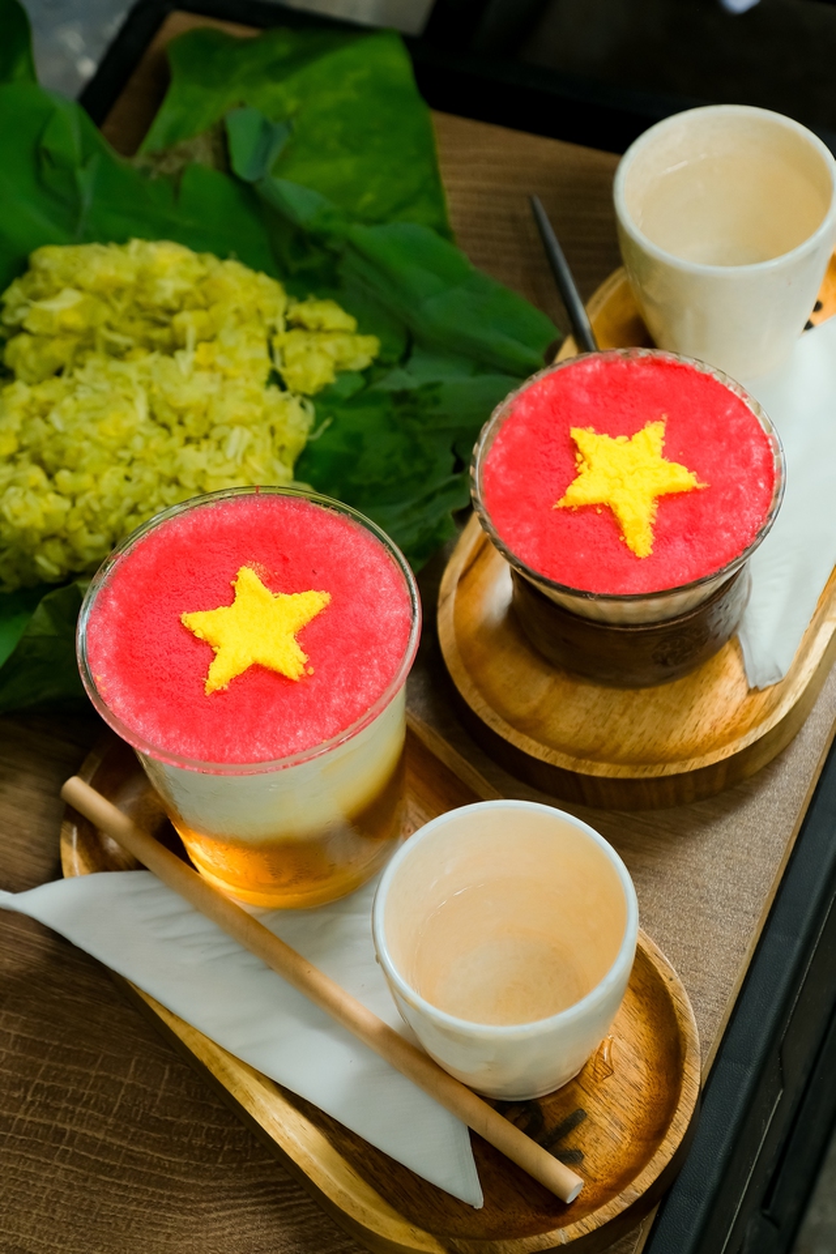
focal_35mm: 79
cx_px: 418
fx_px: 2752
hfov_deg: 17.3
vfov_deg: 25.7
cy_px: 627
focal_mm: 52.4
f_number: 5
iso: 1000
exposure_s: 1/125
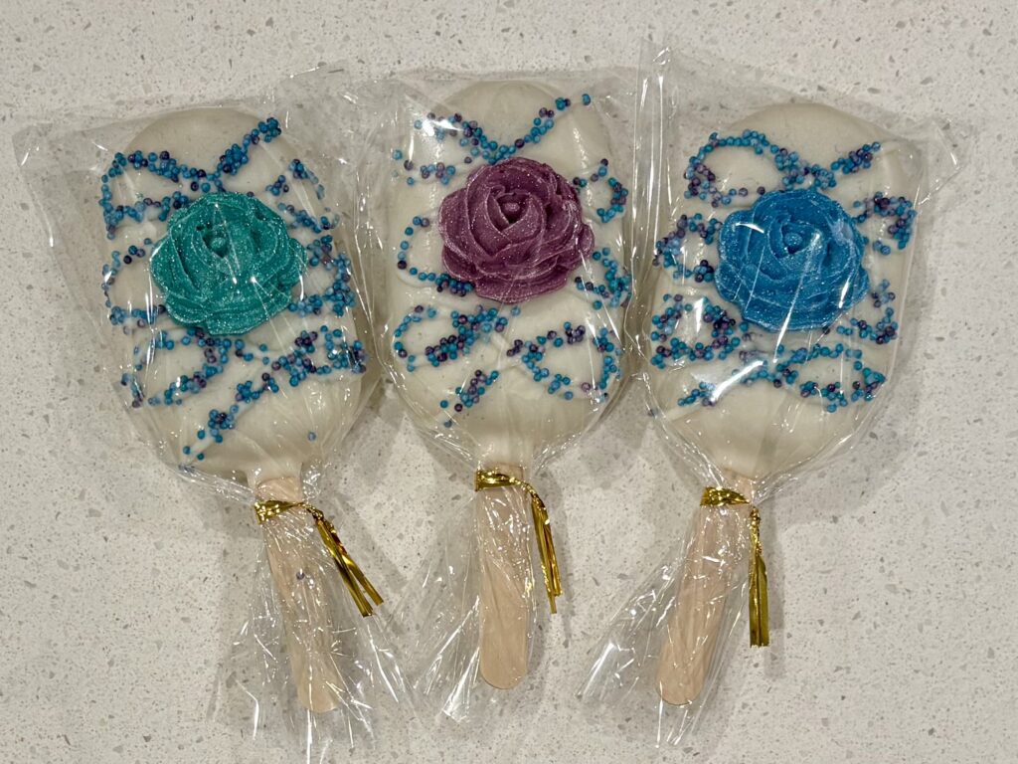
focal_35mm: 26
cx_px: 509
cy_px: 382
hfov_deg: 67.3
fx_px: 765
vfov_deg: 53.1
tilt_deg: -87.9
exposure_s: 1/60
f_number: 1.6
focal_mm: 5.96
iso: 80
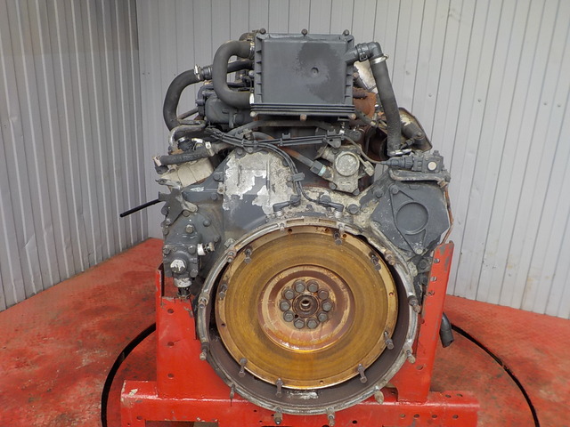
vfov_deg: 46.8
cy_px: 214
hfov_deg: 60.0
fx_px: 494
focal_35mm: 30
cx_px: 285
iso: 125
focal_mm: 4.1
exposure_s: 1/50
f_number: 3.3
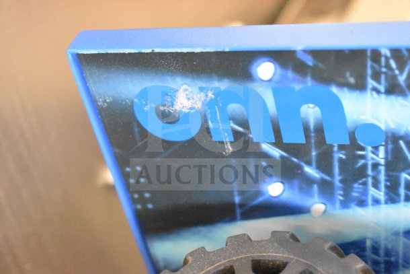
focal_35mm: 82
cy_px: 137
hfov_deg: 24.6
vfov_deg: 16.6
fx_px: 940
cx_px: 205
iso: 12800
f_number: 5.6
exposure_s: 1/100
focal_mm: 55
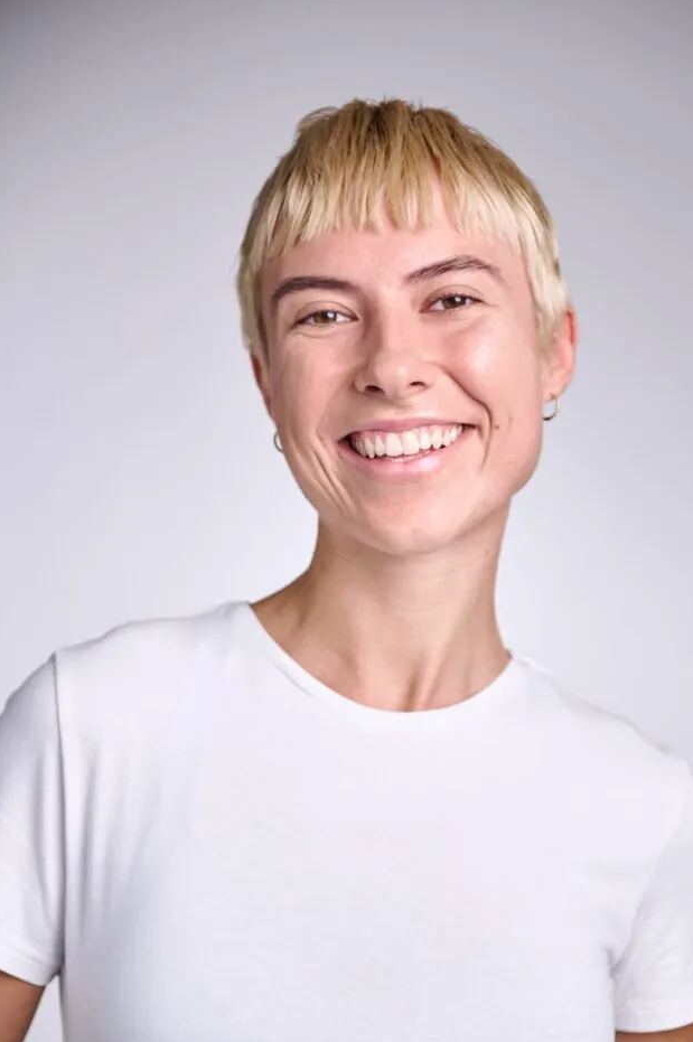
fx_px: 2227
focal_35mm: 77
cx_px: 361
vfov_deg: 26.3
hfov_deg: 17.7
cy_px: 552
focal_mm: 70
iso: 125
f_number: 2.8
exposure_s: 1/125
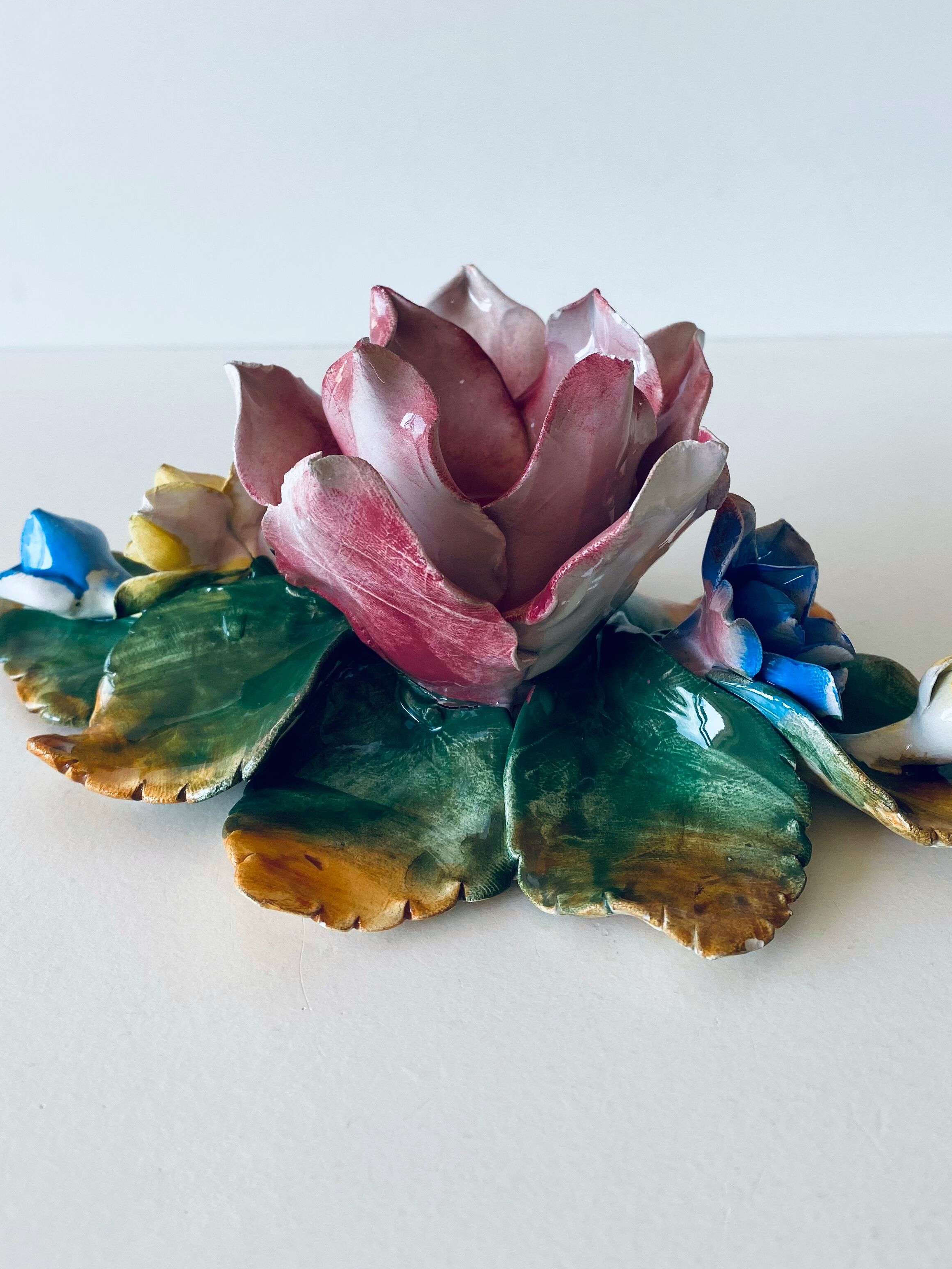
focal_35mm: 34
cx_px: 510
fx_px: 1247
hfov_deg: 41.8
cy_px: 469
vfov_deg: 53.3
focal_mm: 4.25
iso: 32
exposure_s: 1/326
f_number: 1.8
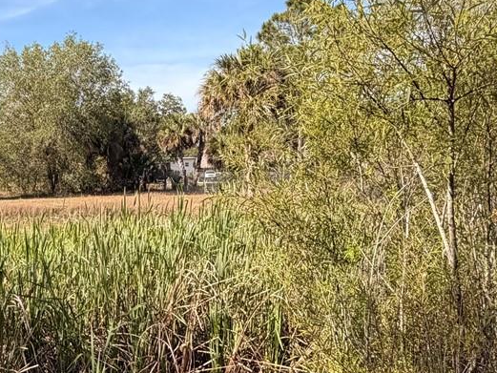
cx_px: 92
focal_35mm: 43
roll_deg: +0.2
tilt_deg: -10.8
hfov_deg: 41.7
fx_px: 618
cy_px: 277
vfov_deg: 33.0
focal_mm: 2.22
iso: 40
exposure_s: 1/644
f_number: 2.2
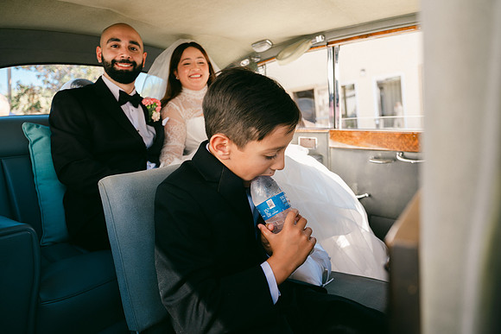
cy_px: 167
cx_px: 250
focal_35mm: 25
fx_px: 347
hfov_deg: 71.6
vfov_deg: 51.4
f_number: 4
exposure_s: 1/125
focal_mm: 30
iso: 125
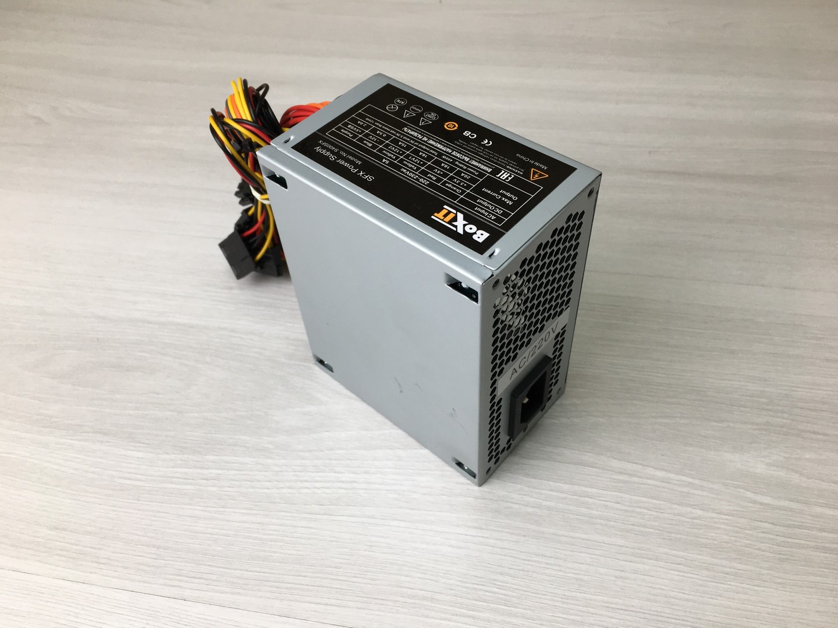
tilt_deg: -49.8
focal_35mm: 29
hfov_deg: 61.7
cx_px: 419
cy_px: 314
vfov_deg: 48.2
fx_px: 702
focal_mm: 4.15
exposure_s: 1/100
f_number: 2.2
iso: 32
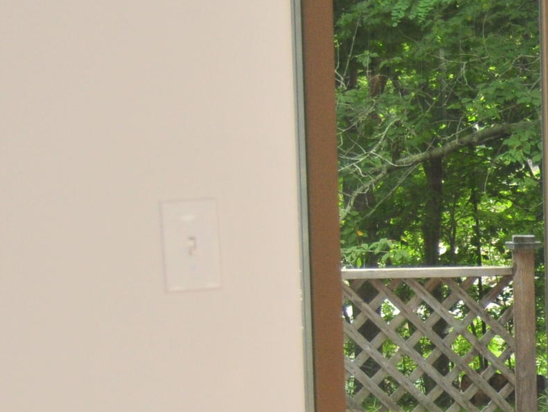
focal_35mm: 163
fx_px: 2582
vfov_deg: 9.1
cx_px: 837
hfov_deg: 11.6
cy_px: 407
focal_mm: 30
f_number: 4.5
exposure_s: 1/160
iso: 640
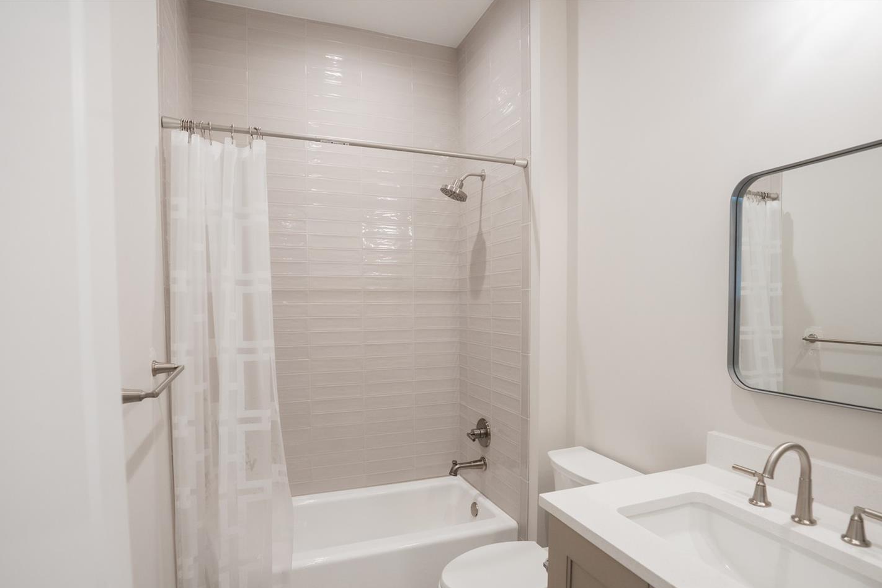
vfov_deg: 67.2
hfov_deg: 90.0
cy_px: 329
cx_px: 447
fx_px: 441
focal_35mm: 18
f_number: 4
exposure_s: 1/160
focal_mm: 16
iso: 1250
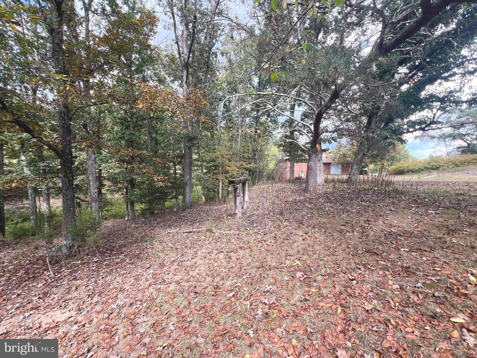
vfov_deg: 89.9
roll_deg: -0.3
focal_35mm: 13
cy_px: 179
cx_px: 238
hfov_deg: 106.2
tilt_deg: -0.9
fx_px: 179
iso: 32
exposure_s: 1/184
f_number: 1.8
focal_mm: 1.57
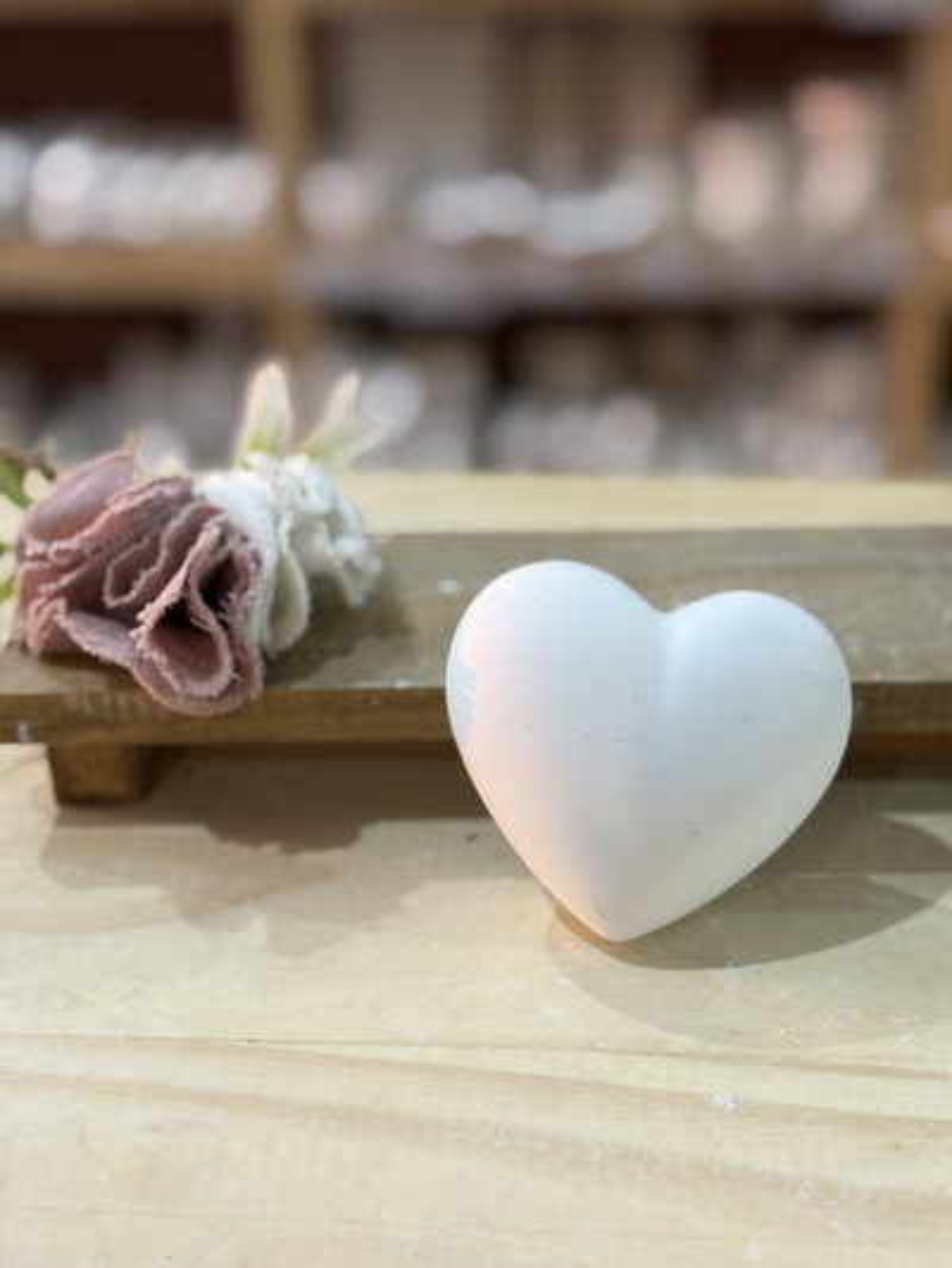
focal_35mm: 48
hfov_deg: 30.3
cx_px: 476
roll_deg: +0.2
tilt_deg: -28.6
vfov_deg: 39.6
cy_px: 634
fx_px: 1759
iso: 100
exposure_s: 1/50
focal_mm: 6.76
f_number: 1.78
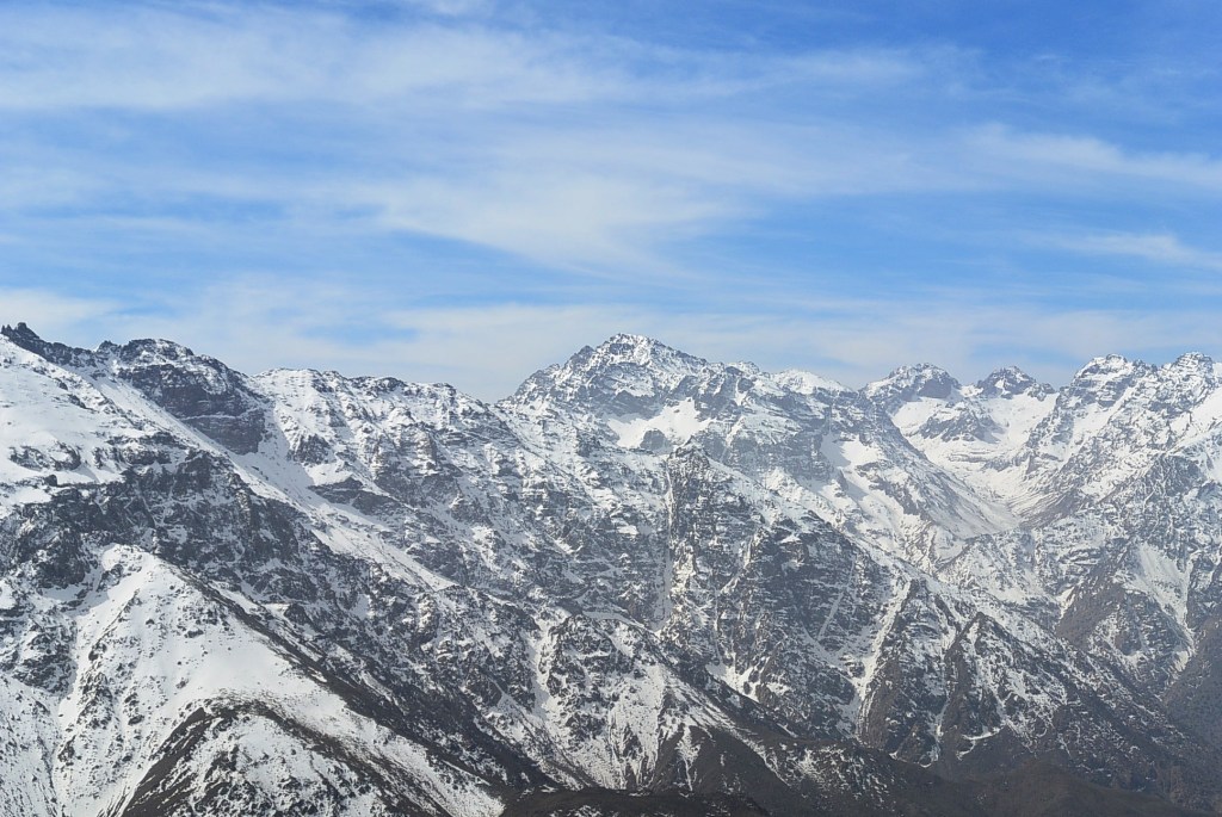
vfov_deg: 18.5
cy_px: 408
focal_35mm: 74
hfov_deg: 27.3
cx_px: 611
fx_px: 2514
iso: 100
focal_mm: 27.5
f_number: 5.6
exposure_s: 1/800
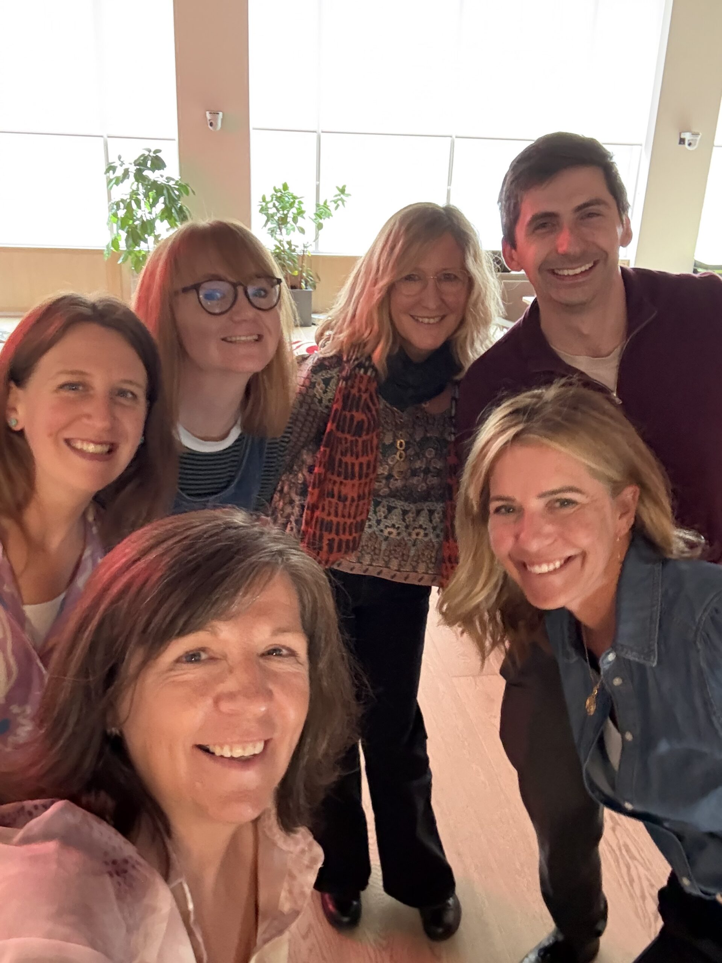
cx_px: 361
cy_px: 482
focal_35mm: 30
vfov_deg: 60.0
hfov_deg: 46.8
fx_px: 834
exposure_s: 1/21
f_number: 1.9
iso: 640
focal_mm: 2.69
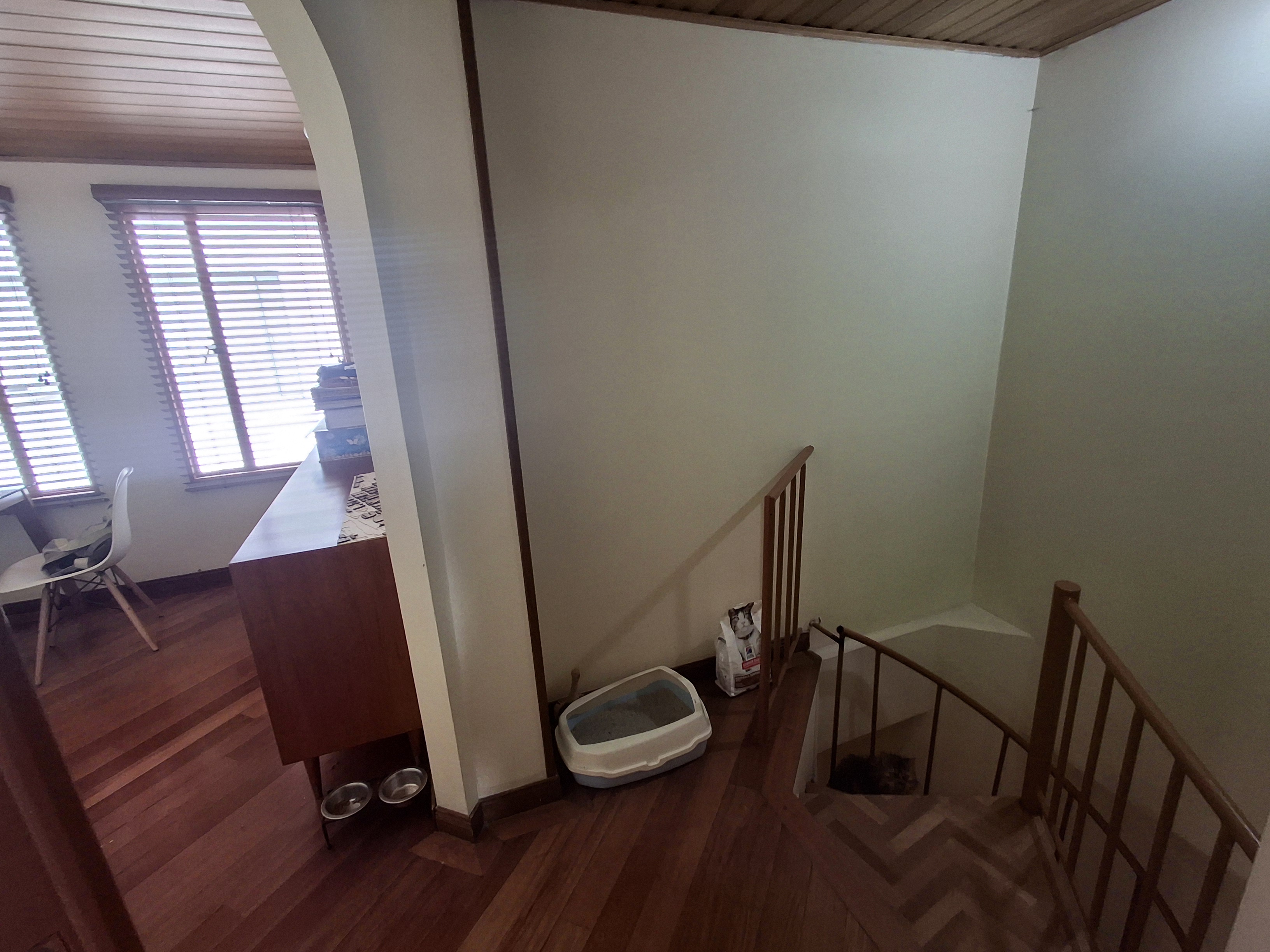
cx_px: 635
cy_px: 476
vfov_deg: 78.1
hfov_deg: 94.5
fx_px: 587
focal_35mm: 16
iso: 100
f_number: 2.2
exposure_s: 1/40
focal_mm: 1.64
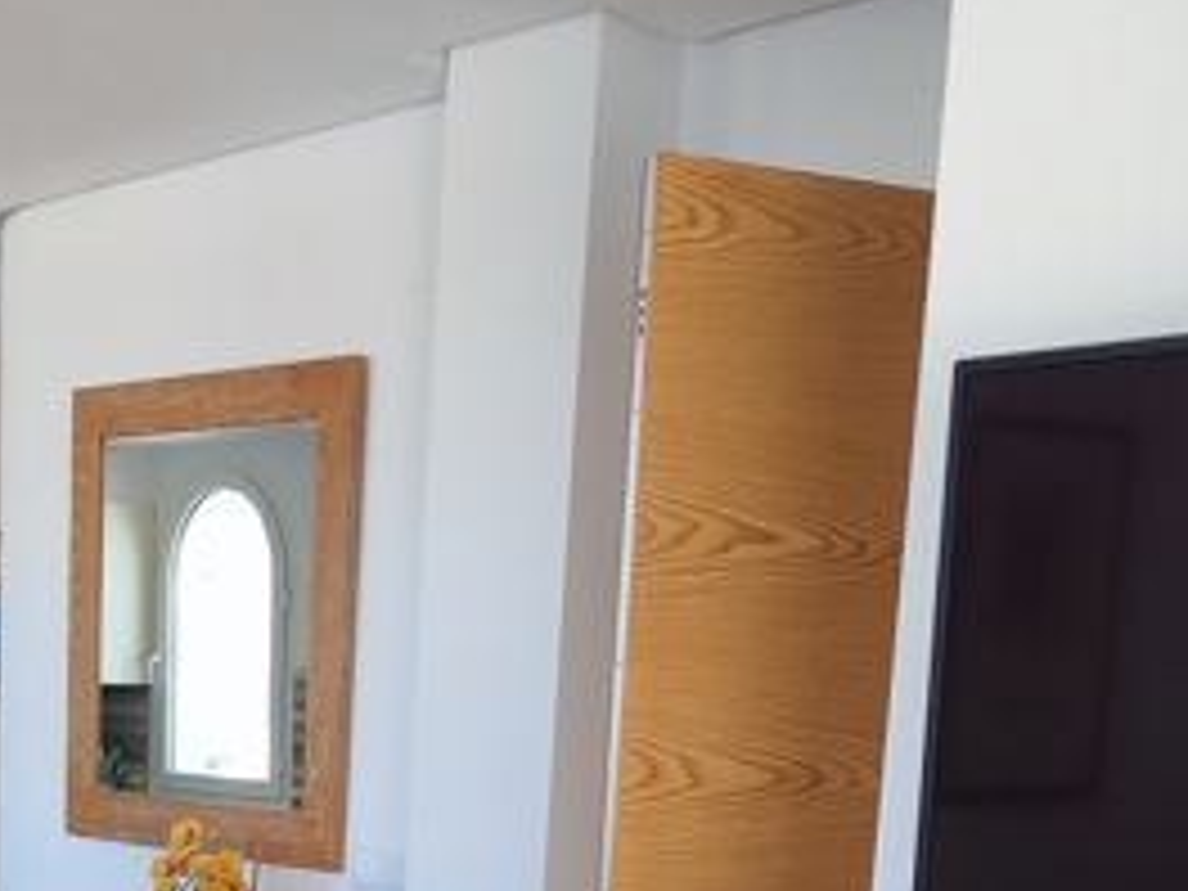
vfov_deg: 20.8
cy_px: 1166
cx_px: 407
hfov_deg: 30.1
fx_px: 2196
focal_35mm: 64
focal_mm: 5.89
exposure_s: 1/50
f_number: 1.89
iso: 60
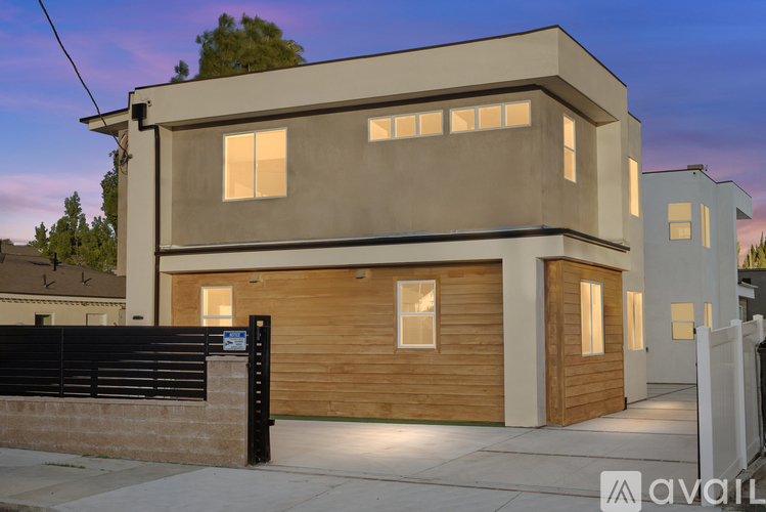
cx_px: 383
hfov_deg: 39.6
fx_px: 1064
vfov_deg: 27.0
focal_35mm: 50
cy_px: 256
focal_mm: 50
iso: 80
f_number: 8
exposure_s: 1/125
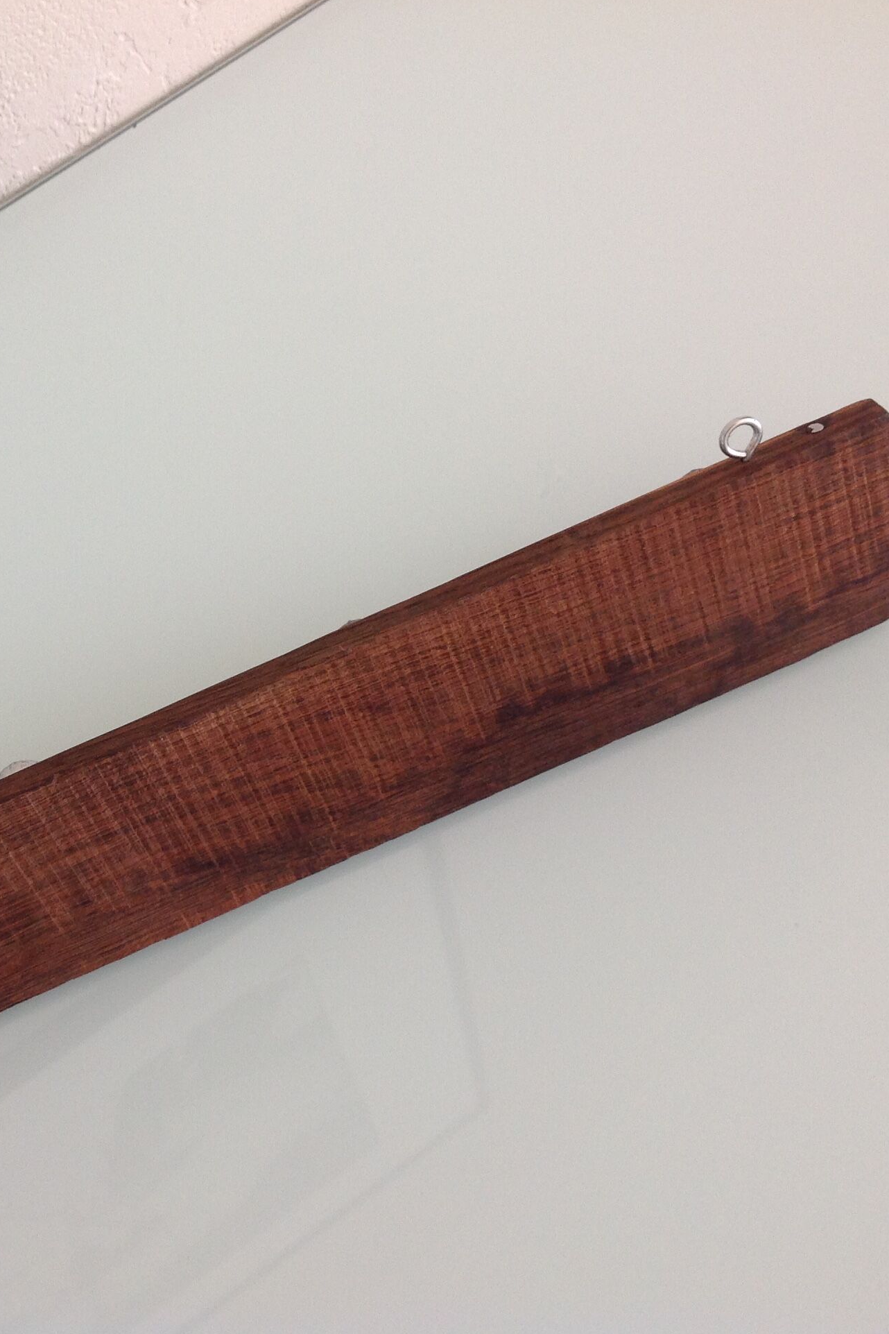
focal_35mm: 49
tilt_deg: -60.1
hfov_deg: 27.0
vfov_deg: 40.3
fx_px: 1815
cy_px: 664
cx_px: 181
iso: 64
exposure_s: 1/60
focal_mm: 4.28
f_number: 2.4
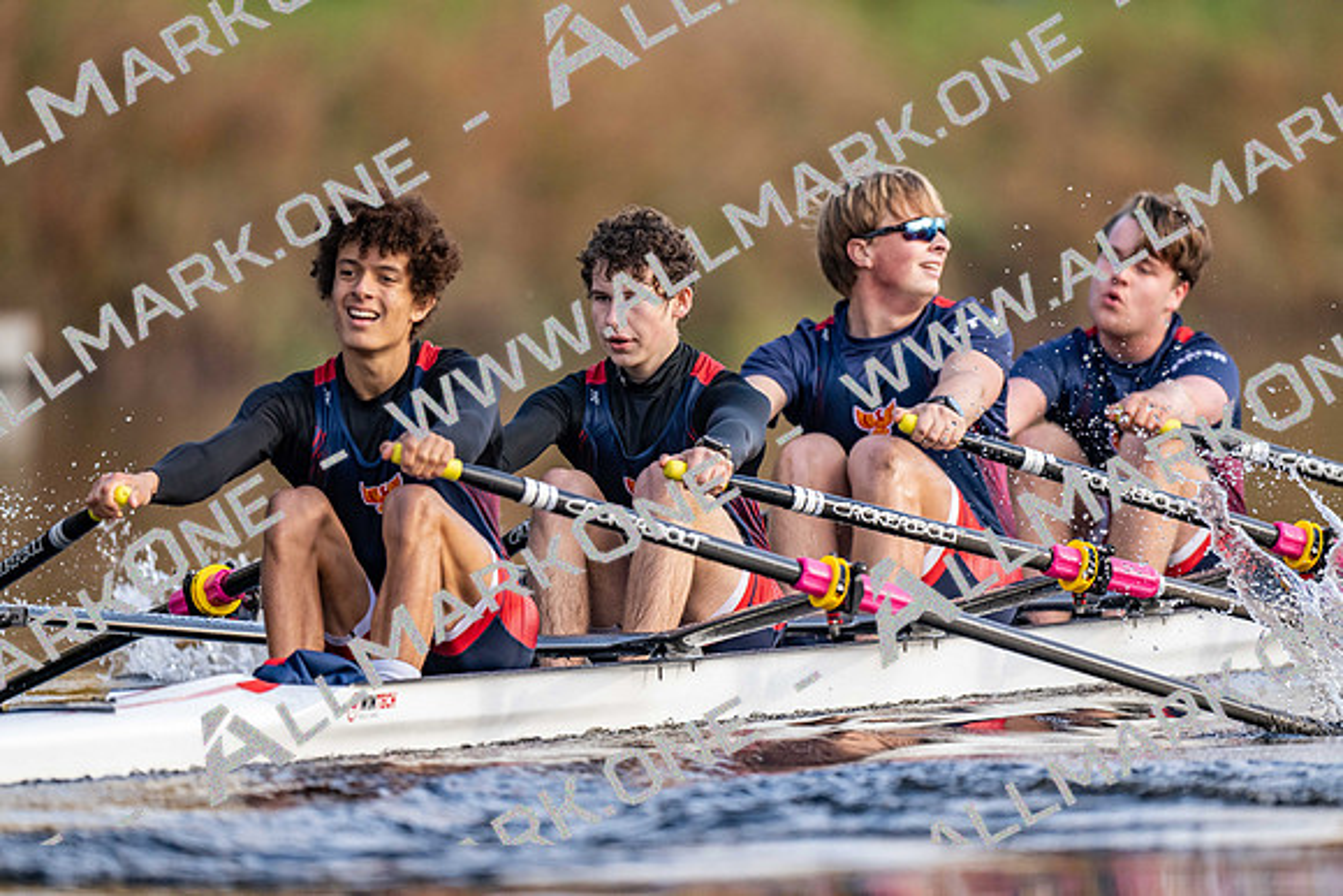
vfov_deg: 2.3
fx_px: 22388
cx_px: 672
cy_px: 448
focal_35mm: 600
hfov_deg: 3.4
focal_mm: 600
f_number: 4
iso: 1250
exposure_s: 1/2500
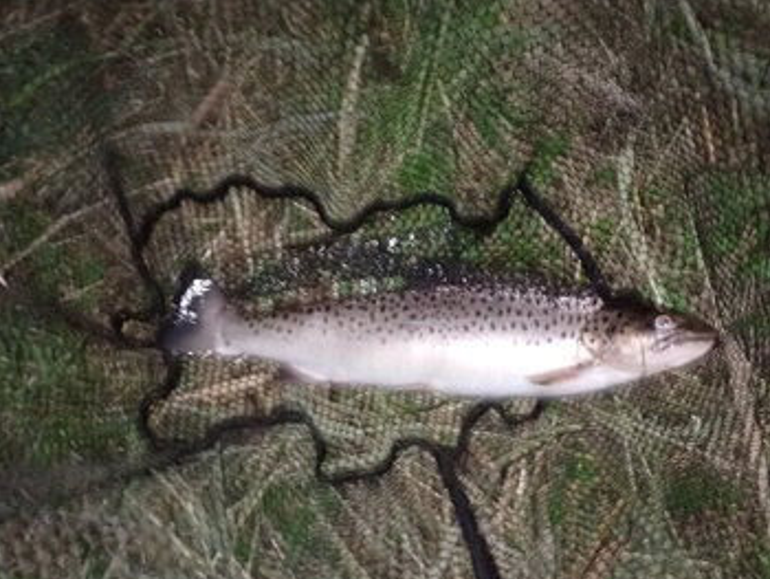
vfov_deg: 44.2
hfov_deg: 56.8
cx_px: 385
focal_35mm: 32
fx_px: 712
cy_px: 308
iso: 1600
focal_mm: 5.05
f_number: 9
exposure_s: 1
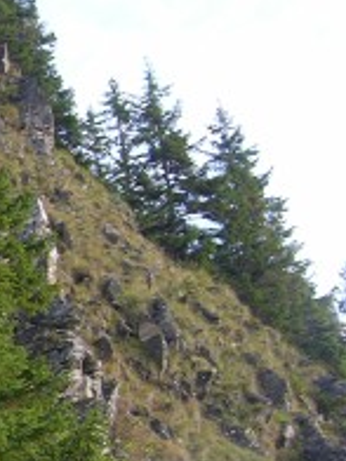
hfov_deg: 10.3
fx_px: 1826
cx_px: -254
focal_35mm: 137
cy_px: 372
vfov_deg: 14.3
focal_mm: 8.9
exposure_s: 1/49.3
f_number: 3.5
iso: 50
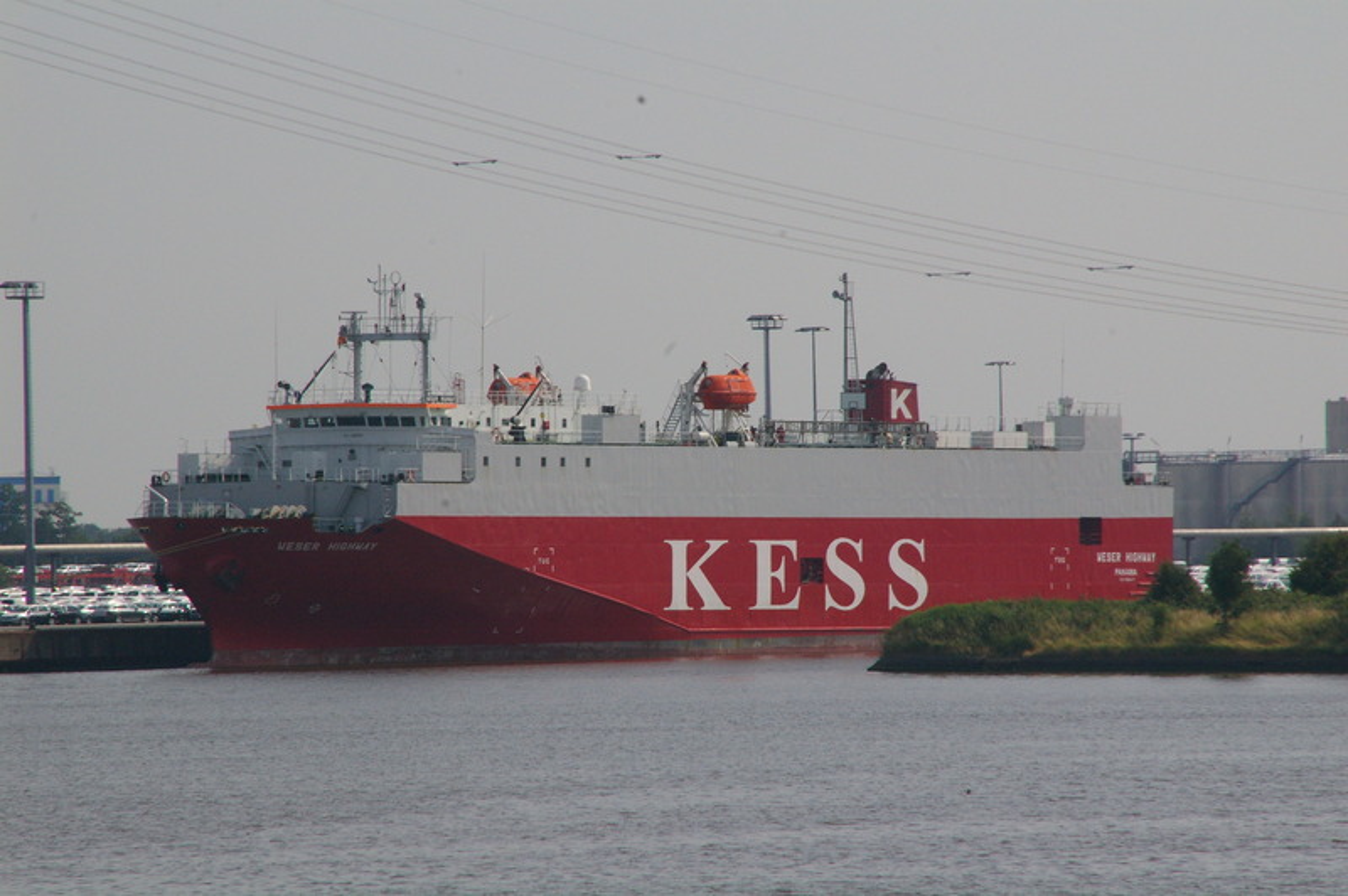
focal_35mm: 300
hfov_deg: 6.9
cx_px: 674
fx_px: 11224
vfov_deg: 4.6
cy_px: 448
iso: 800
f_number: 16
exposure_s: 1/1000
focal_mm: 200
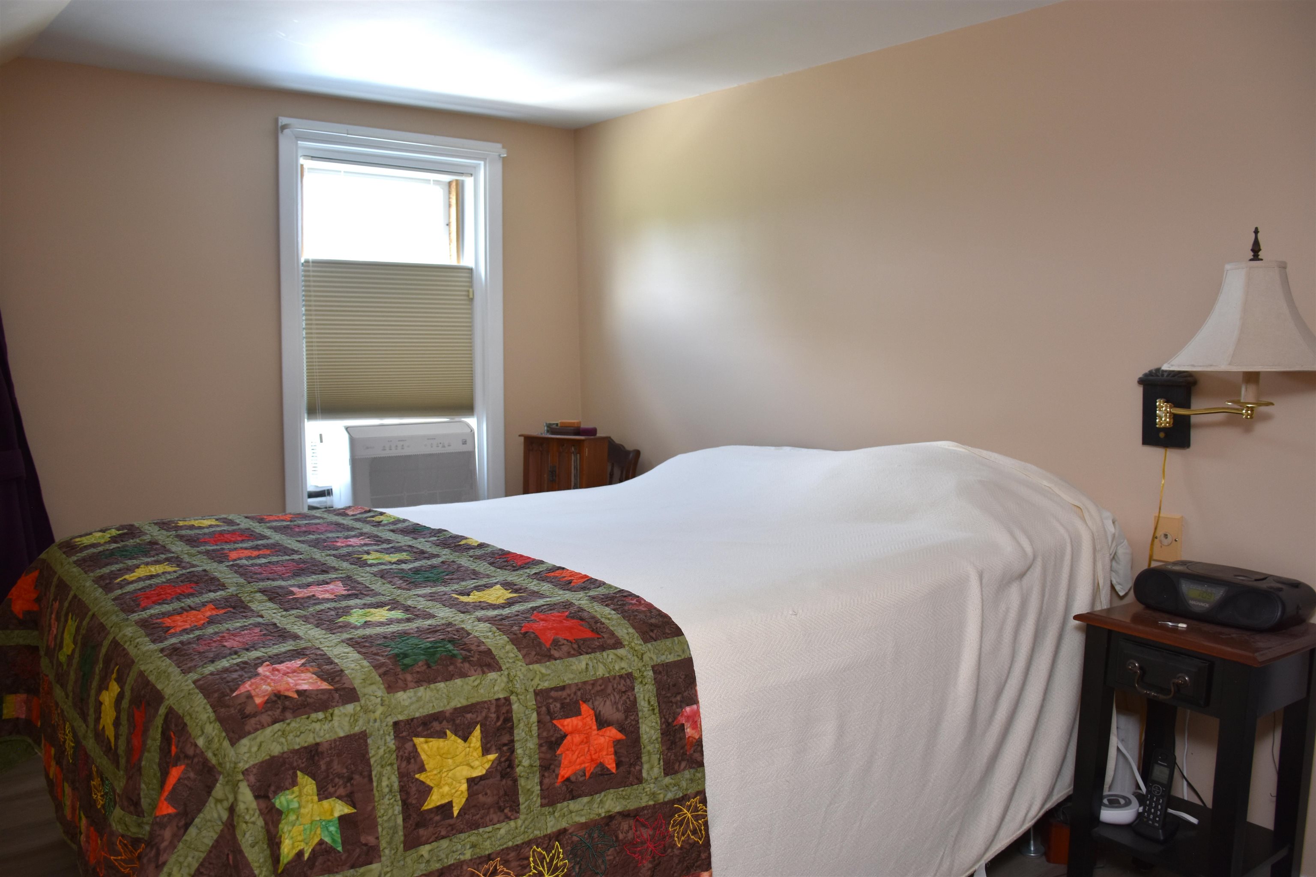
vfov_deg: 43.6
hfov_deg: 61.9
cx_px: 658
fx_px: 1097
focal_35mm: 30
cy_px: 438
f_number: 4
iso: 360
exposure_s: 1/60
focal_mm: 20
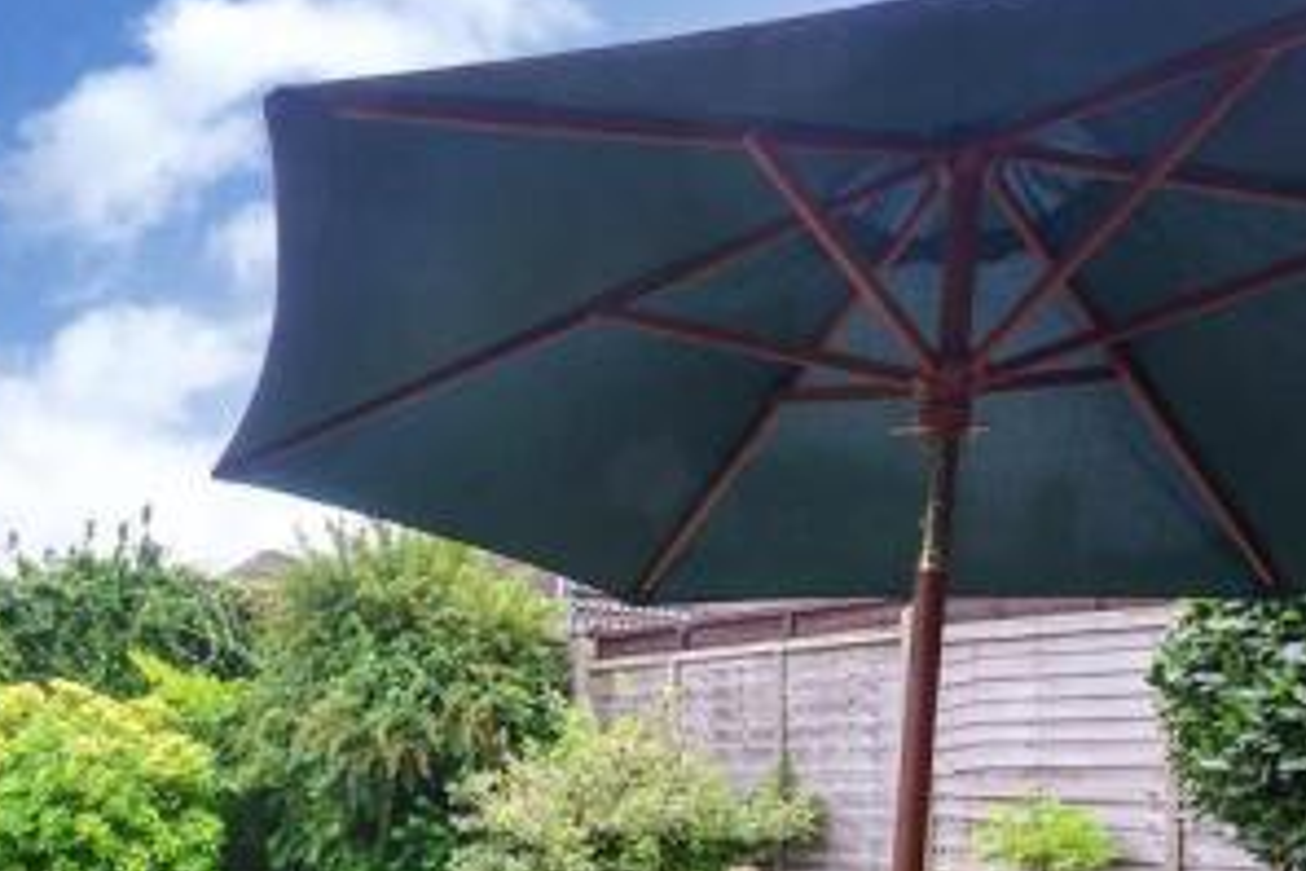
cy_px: 792
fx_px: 1197
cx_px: 180
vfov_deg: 37.3
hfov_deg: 51.8
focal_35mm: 33
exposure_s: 1/15
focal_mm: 10
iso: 200
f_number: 10
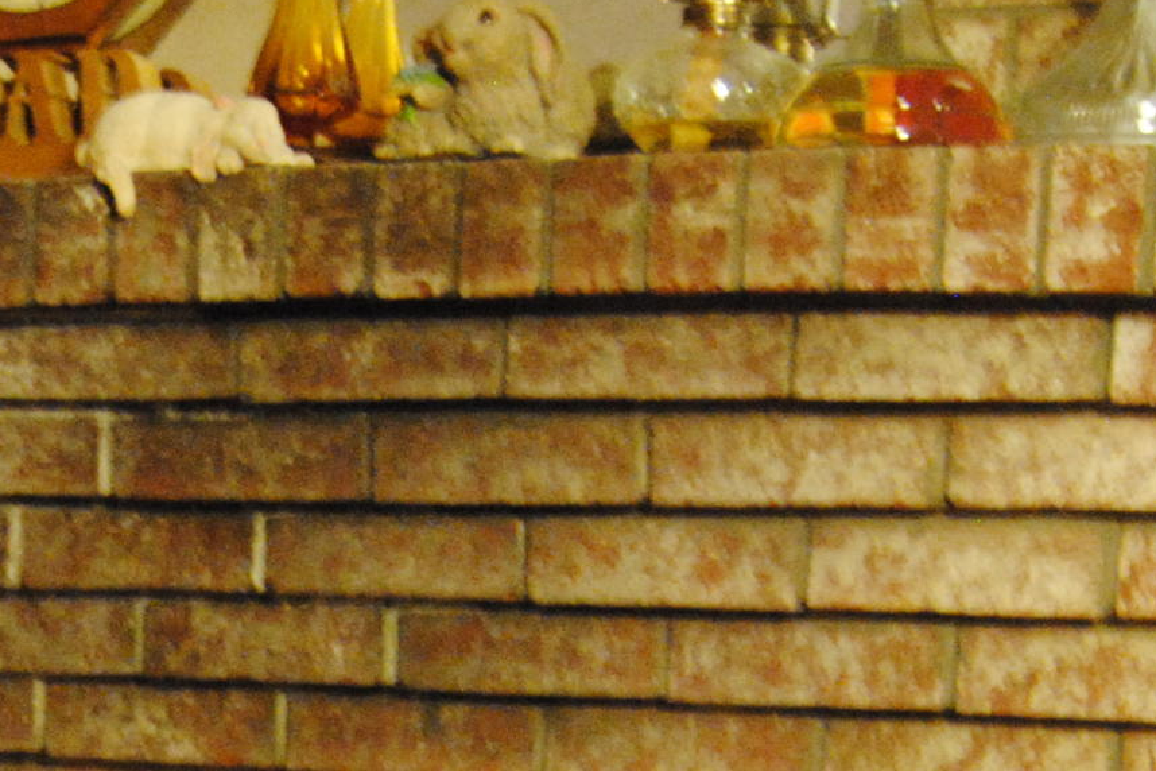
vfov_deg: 12.3
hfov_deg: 18.6
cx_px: -167
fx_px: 3371
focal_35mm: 105
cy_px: 1251
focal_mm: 20
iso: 1600
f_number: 3.5
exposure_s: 1/15
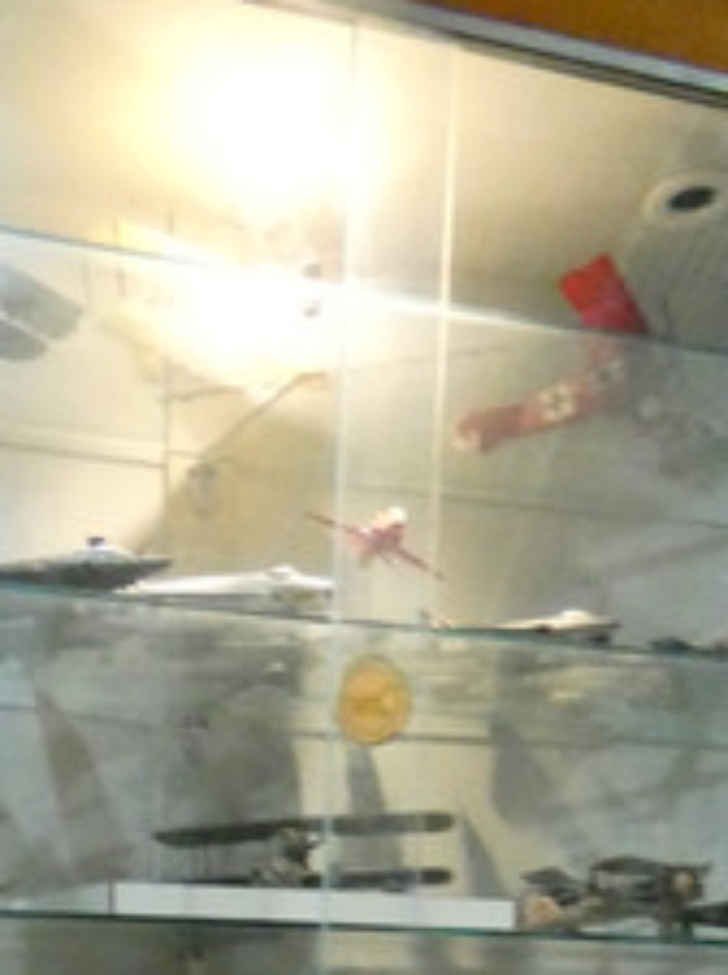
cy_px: 1235
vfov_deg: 28.4
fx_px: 1603
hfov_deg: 25.1
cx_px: 139
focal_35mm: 57
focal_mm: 3.6
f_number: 2.8
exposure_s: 1/40
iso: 1600
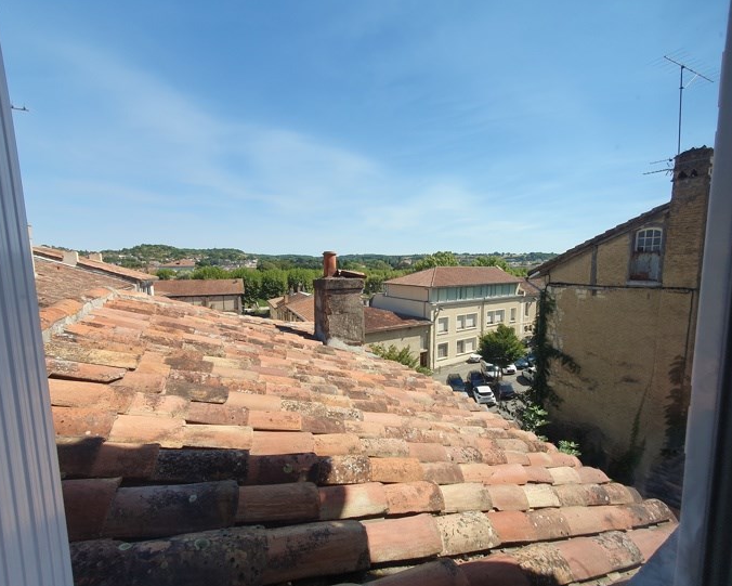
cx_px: 401
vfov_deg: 84.0
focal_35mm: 15
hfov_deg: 96.5
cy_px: 303
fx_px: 325
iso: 50
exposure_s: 1/780
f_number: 2.2
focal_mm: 1.8
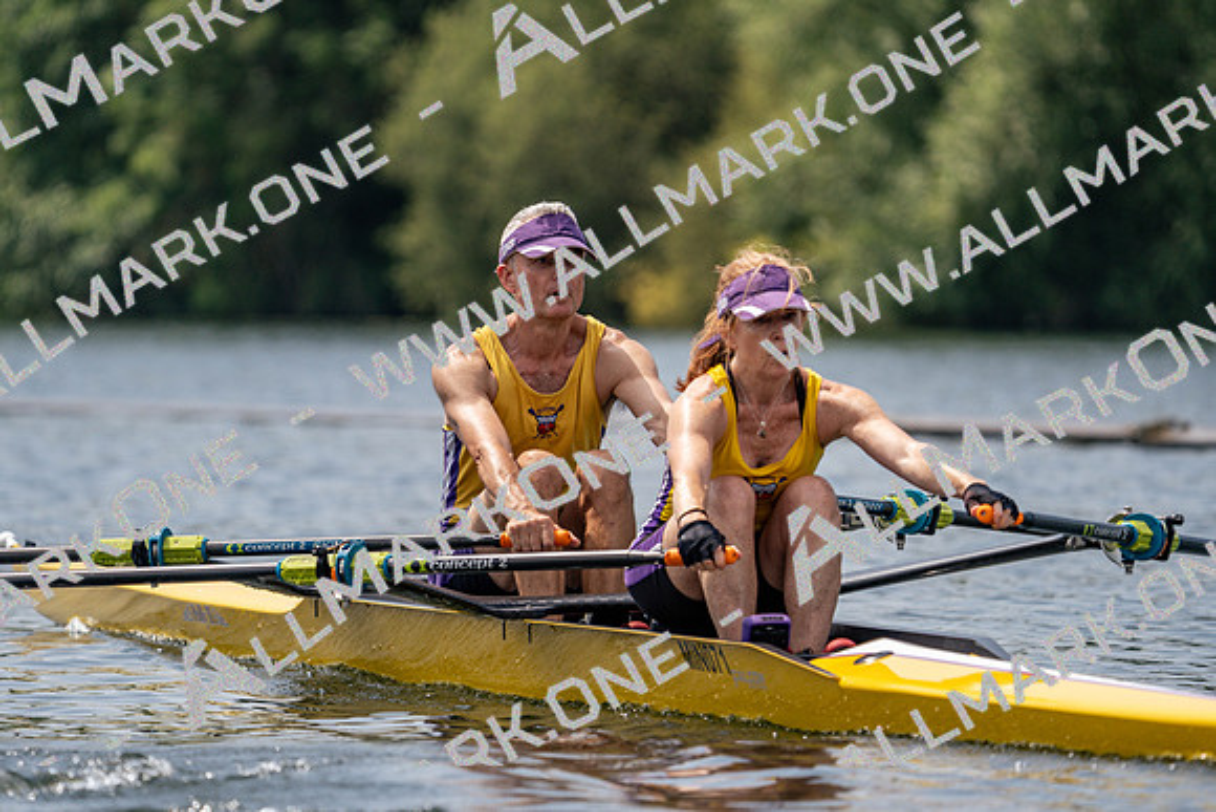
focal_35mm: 362
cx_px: 608
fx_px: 12230
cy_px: 406
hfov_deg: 5.7
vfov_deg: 3.8
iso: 250
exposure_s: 1/1600
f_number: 6.3
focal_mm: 362
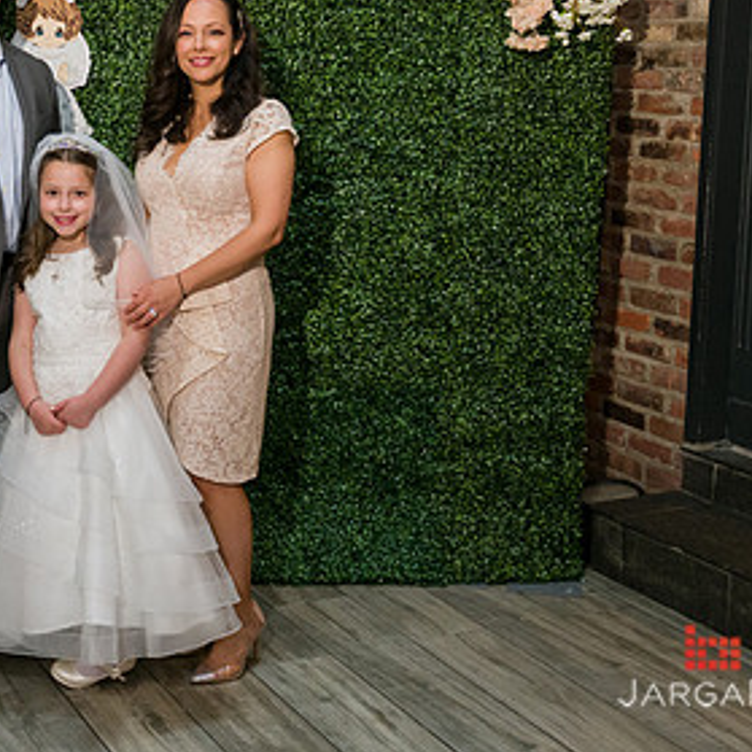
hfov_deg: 27.7
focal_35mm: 60
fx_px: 1475
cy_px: 244
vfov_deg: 28.4
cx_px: 94
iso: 1600
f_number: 5.6
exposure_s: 1/125
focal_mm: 34
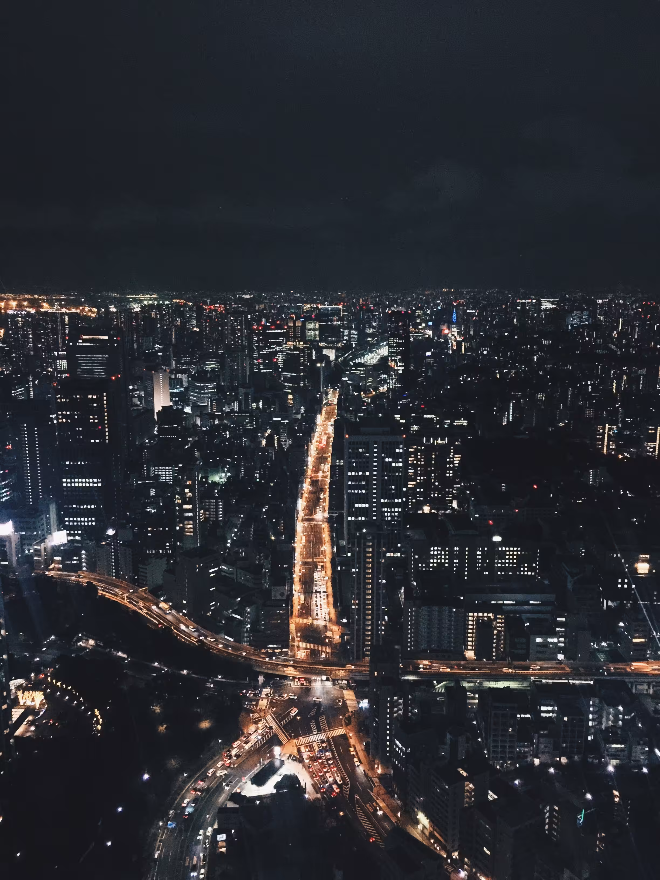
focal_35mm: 29
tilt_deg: -10.3
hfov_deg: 48.2
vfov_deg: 61.7
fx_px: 737
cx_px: 330
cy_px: 440
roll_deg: +0.7
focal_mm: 4.15
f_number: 2.2
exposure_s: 1/15
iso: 640
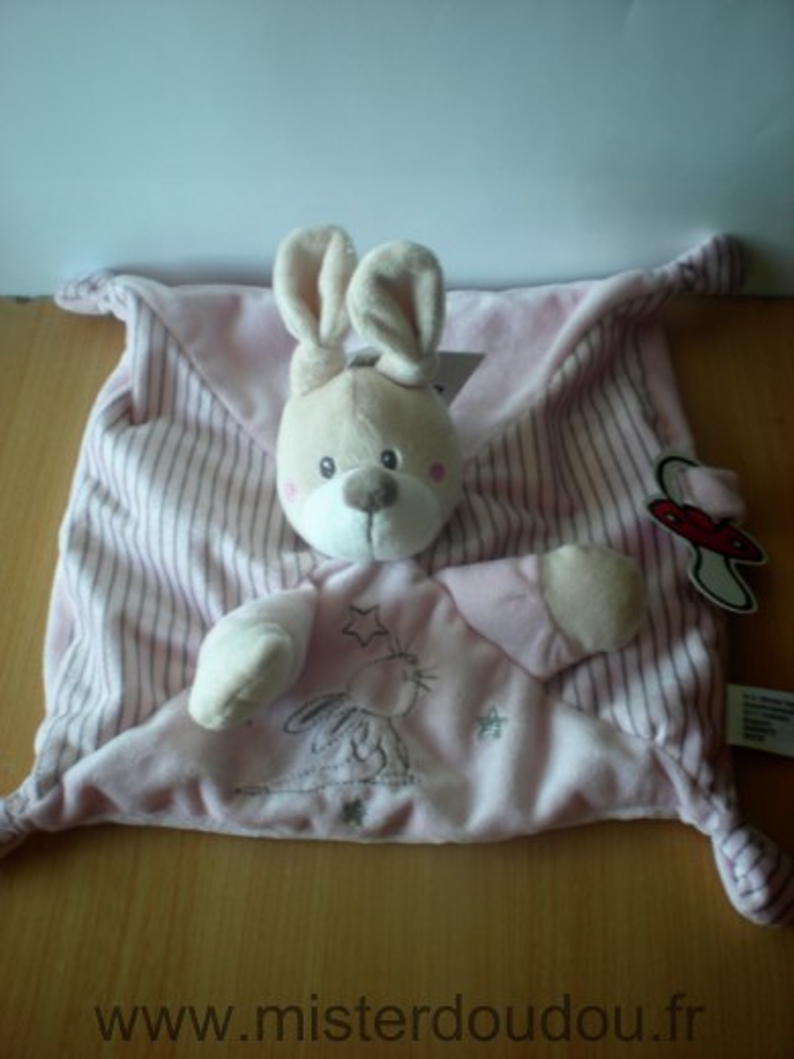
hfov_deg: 37.7
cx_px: 397
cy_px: 530
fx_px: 1162
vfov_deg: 49.0
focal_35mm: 38
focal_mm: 6.3
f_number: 3.1
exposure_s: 1/20.4
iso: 64
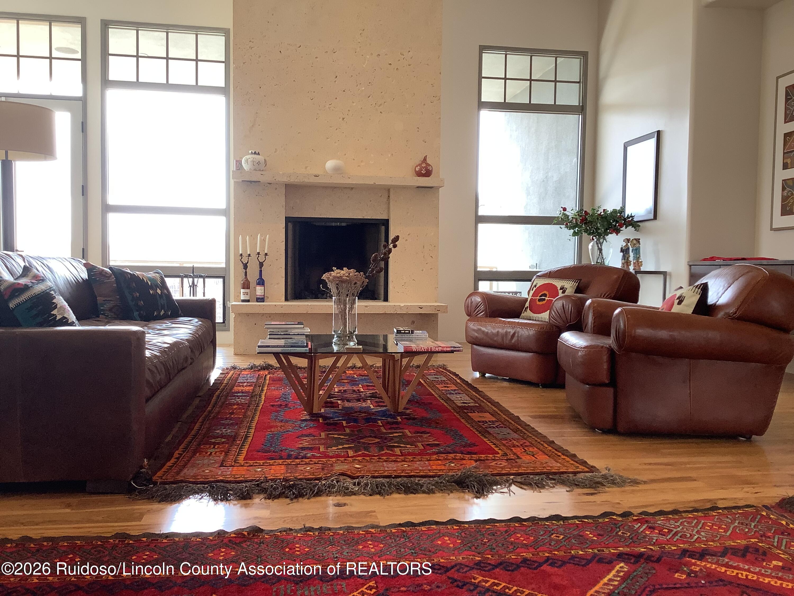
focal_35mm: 31
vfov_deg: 45.4
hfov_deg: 58.4
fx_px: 711
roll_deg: -1.3
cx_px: 397
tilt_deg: -3.7
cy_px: 298
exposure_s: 1/60
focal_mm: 3.3
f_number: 2.4
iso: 50
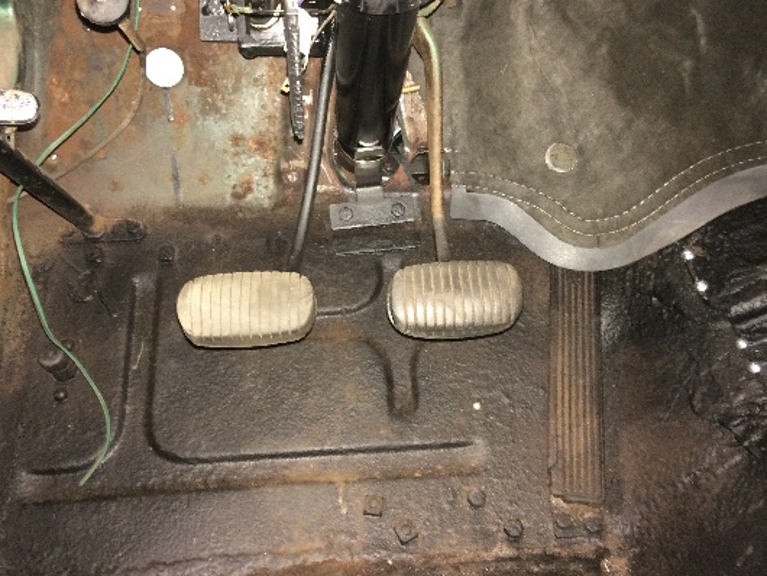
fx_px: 776
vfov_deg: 40.6
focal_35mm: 35
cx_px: 376
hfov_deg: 52.6
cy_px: 249
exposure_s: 1/16
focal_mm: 4.15
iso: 200
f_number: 2.2
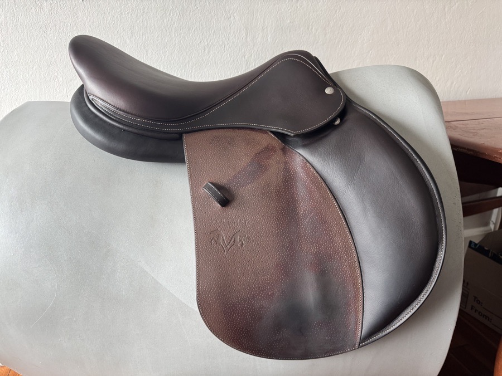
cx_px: 251
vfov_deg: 56.8
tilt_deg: -20.0
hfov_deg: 71.6
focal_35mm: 24
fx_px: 348
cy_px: 188
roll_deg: +1.7
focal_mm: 6.76
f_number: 1.78
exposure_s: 1/60
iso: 200
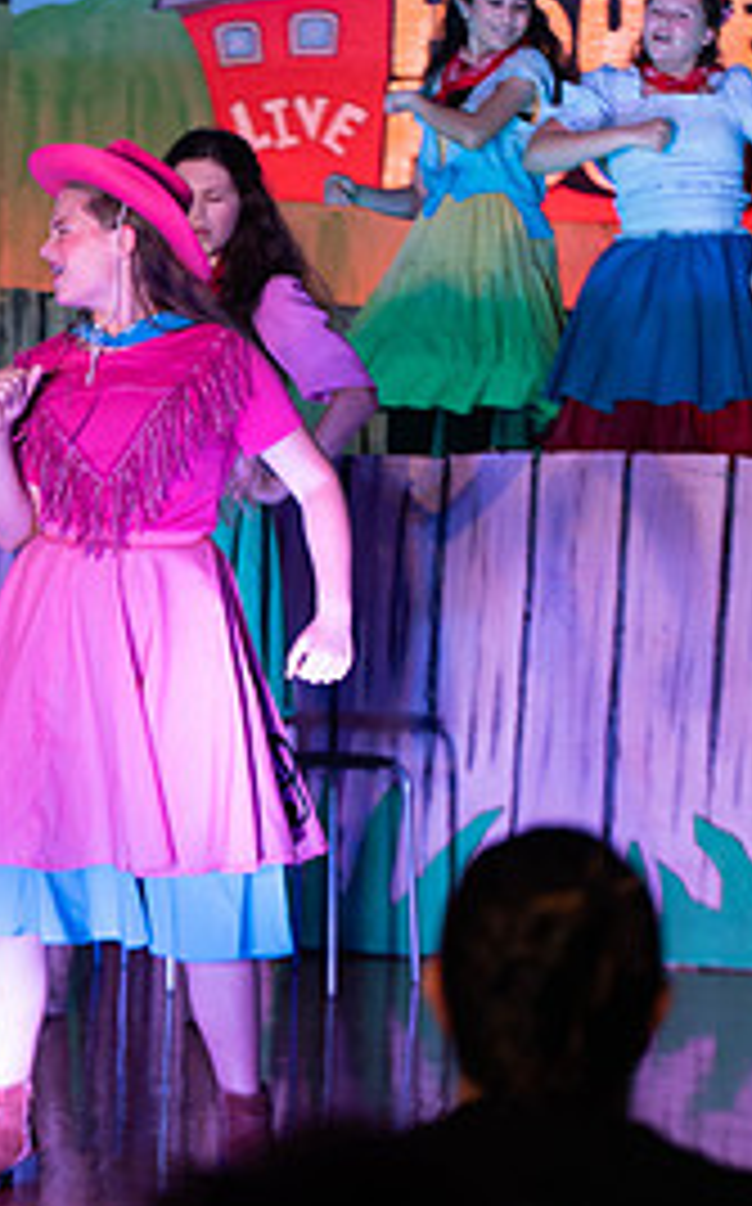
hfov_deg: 5.9
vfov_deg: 9.5
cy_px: 560
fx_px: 7262
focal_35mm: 221
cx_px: 59
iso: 500
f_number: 2.8
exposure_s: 1/100
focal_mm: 100
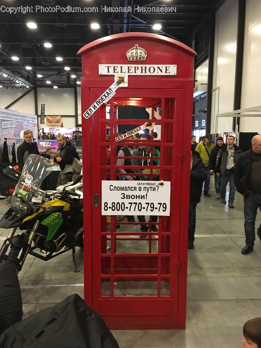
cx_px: 130
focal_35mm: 29
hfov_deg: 48.2
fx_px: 292
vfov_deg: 61.7
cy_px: 174
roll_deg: +0.8
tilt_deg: -6.9
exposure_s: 1/25
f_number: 2.2
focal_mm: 4.15
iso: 200
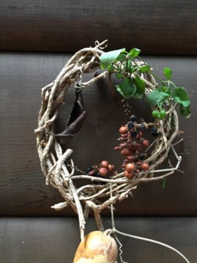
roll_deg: -0.4
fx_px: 296
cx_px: 132
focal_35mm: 39
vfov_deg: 47.2
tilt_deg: -11.6
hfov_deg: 36.4
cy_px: 172
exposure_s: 1/20
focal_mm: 4.15
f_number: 2.2
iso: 250
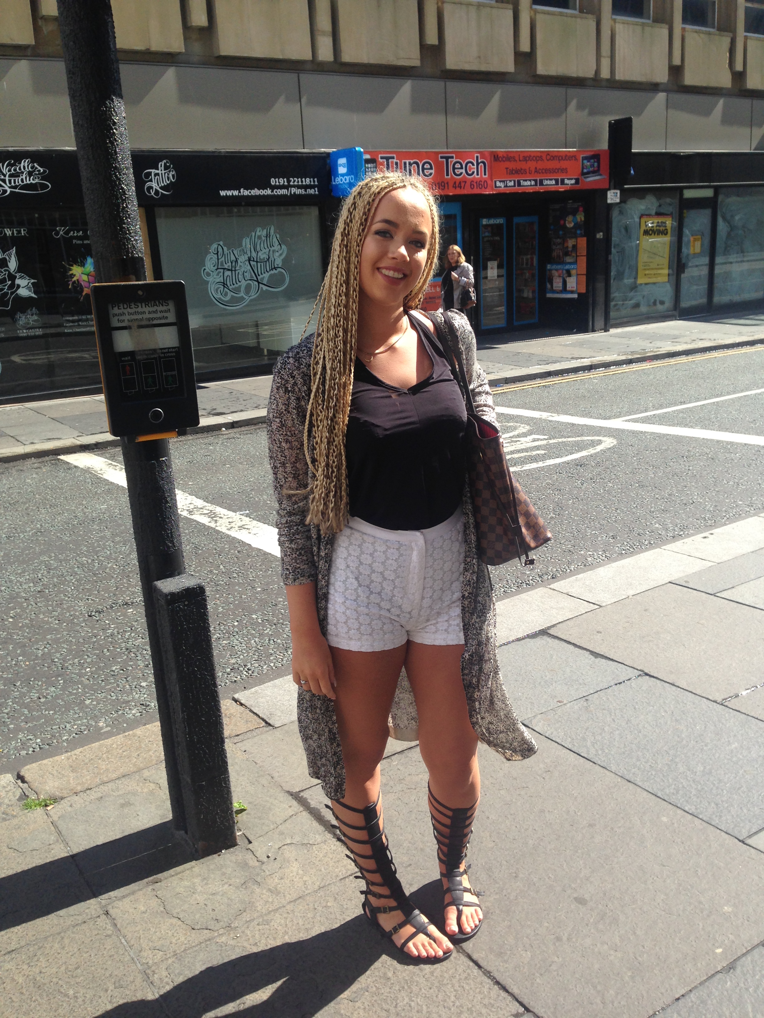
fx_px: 971
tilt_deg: -11.8
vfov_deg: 55.4
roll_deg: +2.0
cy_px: 509
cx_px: 382
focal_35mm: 33
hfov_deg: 42.9
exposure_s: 1/786
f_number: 2.4
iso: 50
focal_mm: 4.12
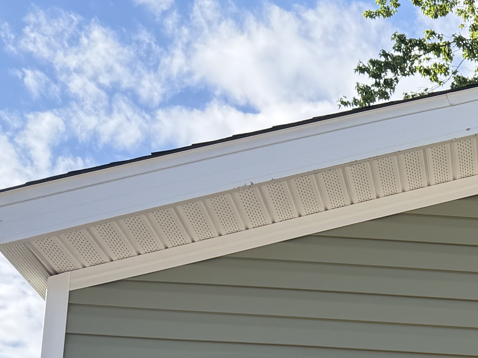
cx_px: 650
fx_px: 1132
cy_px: 601
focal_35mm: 82
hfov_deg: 21.2
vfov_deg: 15.9
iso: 100
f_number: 1.78
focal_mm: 6.76
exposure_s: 1/2525
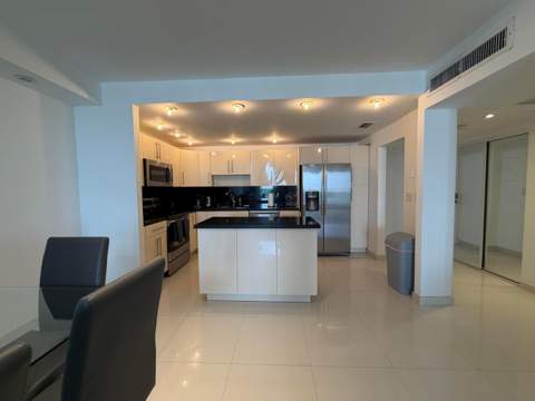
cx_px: 268
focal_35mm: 14
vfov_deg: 85.7
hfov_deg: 102.1
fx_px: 216
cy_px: 200
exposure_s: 1/120
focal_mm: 2.22
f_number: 2.2
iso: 200
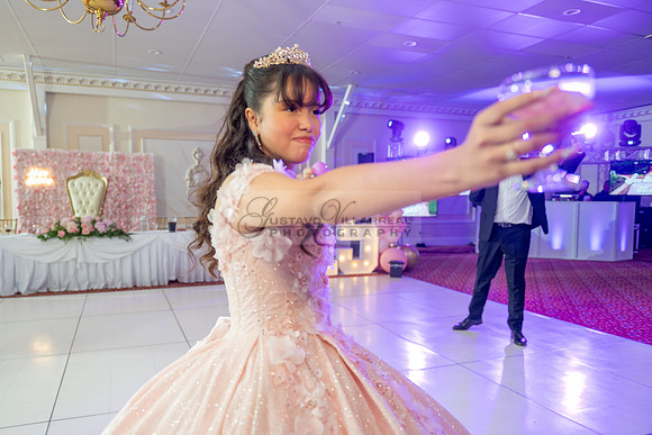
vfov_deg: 49.1
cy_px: 234
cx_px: 295
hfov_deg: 68.7
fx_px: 476
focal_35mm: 26
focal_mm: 24
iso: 400
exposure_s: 1/100
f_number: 2.8
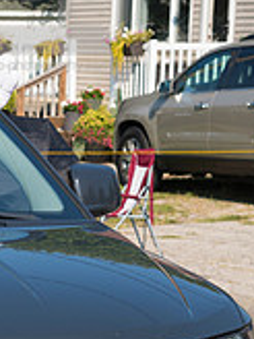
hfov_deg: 6.1
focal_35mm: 238
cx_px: -244
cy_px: 284
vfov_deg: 8.3
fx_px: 2328
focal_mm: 70
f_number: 6.3
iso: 320
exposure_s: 1/800
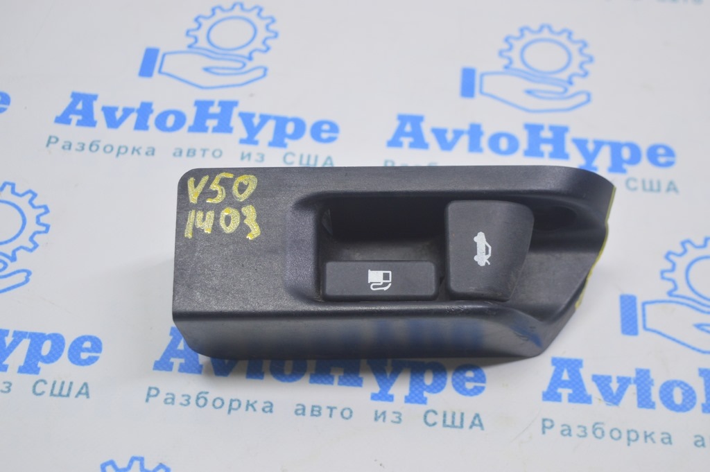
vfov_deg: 20.1
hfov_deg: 29.9
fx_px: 1330
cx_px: 355
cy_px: 236
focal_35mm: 68
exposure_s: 1/20
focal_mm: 45
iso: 400
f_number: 5.6
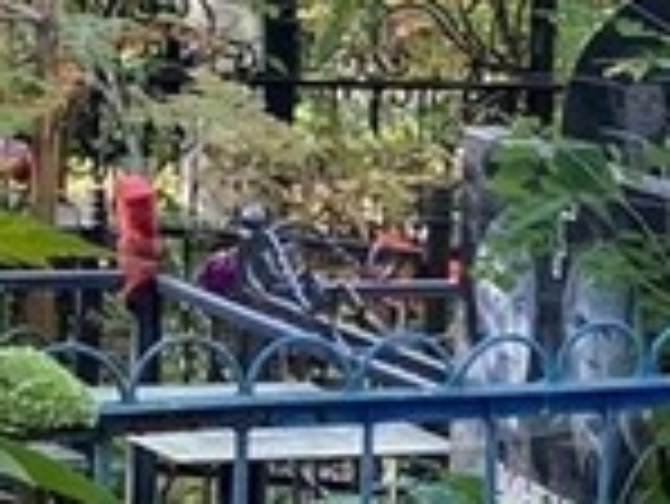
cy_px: 590
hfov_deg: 10.8
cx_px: 832
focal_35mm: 179
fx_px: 3467
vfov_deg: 8.2
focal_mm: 4.25
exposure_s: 1/121
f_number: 1.8
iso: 100
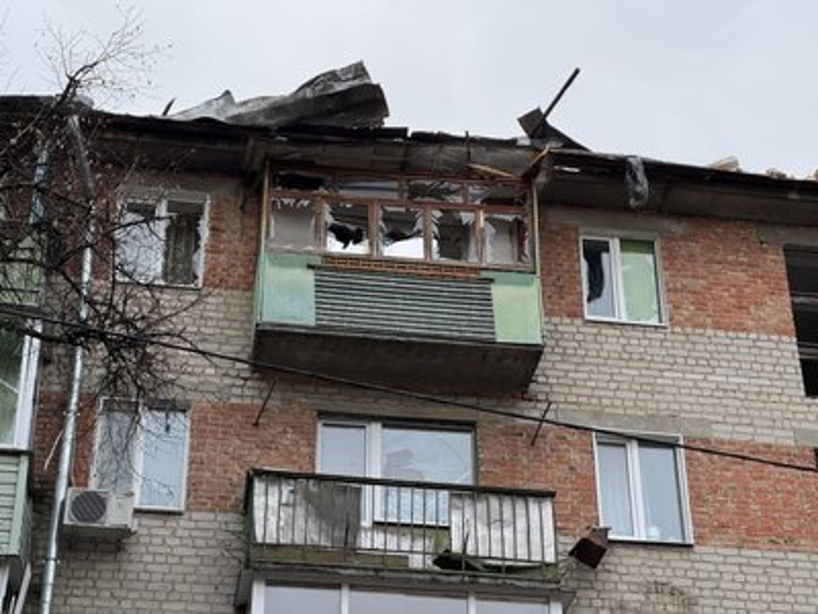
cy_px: 307
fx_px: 1820
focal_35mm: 77
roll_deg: +0.2
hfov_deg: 25.3
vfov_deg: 19.1
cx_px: 409
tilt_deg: +33.6
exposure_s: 1/99
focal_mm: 9
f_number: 2.8
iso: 32
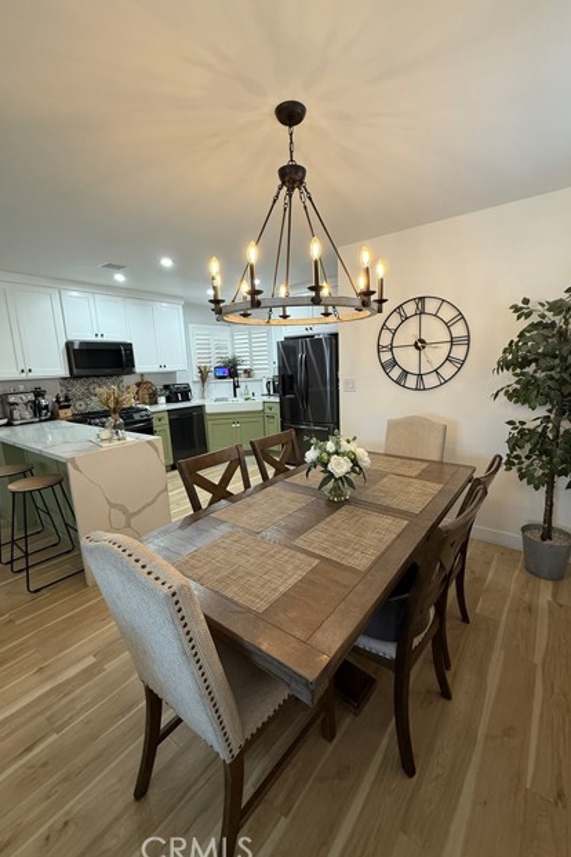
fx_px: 357
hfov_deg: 77.3
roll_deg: +1.2
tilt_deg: -10.6
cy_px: 428
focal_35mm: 15
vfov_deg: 100.4
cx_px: 297
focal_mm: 2.22
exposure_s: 1/60
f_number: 2.2
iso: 250
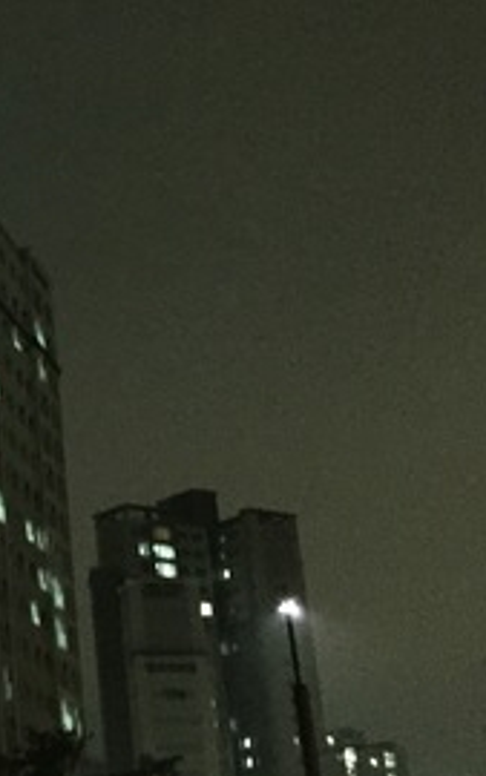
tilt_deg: +24.4
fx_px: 1567
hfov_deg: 15.9
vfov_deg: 27.4
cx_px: -279
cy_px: 185
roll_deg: -1.3
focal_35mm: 74
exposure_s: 1/15
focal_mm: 4.15
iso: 1000
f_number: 2.2
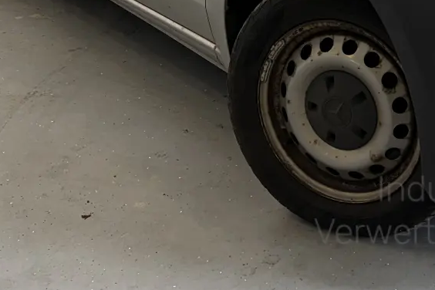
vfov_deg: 13.9
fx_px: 1112
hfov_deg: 21.4
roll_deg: +1.2
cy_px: -157
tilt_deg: -10.3
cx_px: 424
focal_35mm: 92
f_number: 1.6
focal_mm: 5.96
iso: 125
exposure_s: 1/104
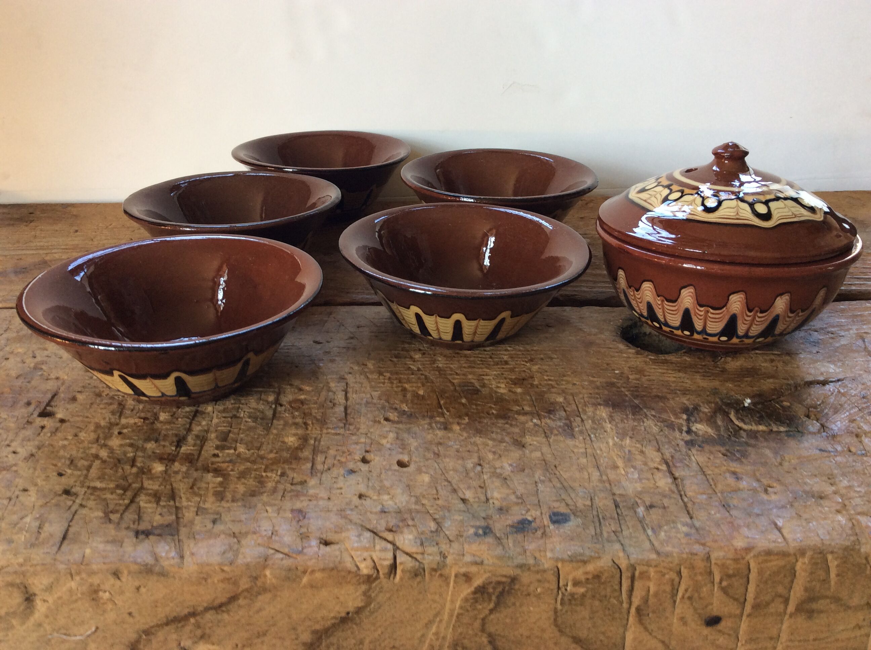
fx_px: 804
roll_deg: +1.9
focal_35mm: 32
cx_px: 436
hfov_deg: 56.9
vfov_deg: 44.1
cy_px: 325
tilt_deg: -27.1
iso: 32
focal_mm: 3.3
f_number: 2.4
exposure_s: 1/25
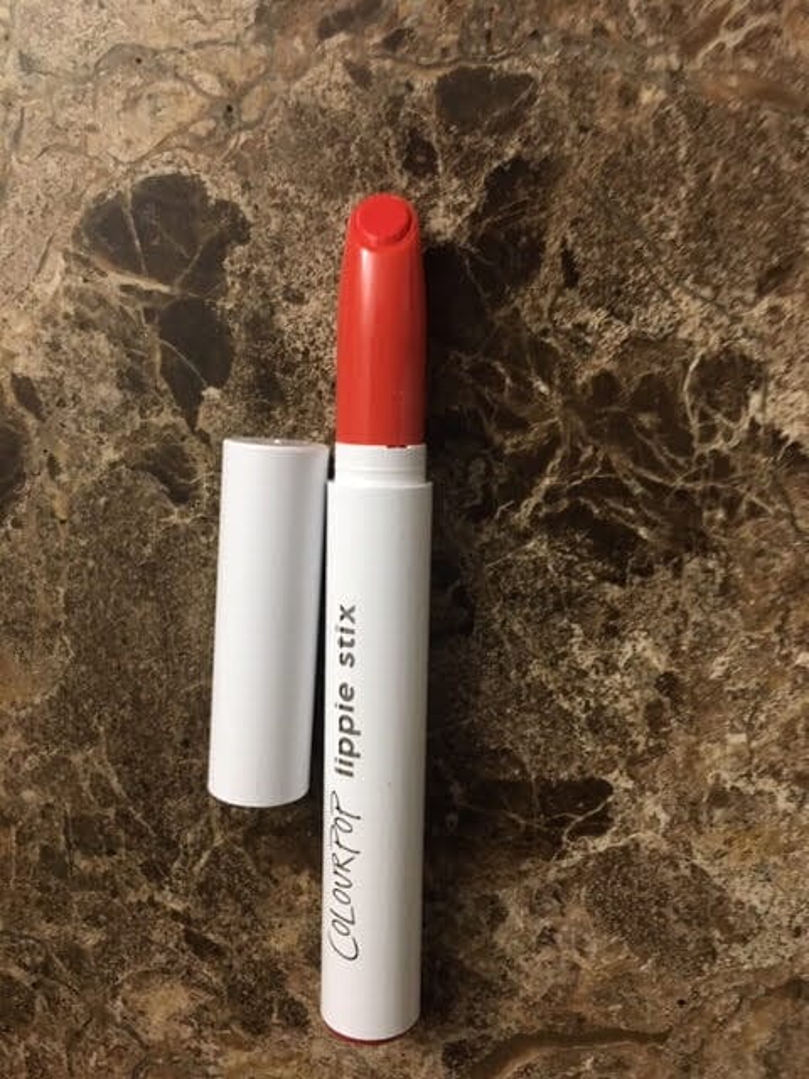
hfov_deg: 48.2
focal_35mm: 29
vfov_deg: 61.7
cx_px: 404
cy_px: 540
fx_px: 904
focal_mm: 4.15
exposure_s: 1/17
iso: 200
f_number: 2.2
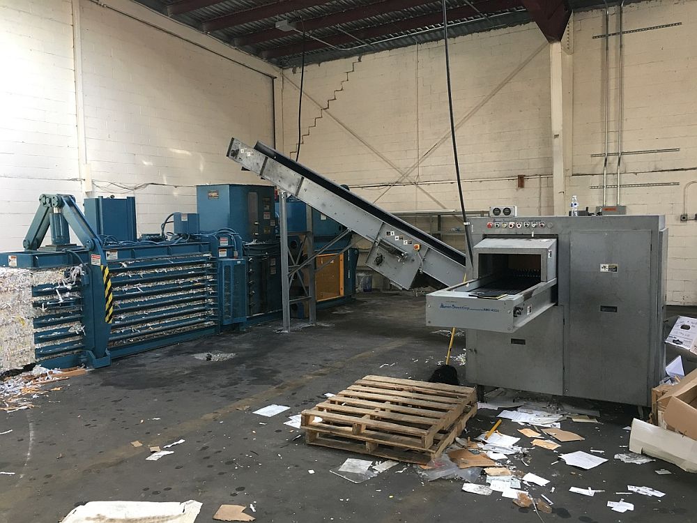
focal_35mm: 29
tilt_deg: -3.4
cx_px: 348
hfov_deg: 61.7
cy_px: 262
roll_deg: +1.1
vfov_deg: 48.2
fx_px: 584
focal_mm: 4.15
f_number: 2.2
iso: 80
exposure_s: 1/30
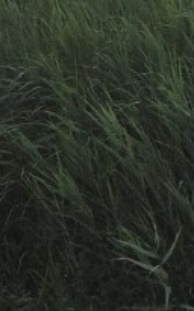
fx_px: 4114
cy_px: -266
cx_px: 515
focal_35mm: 486
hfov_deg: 2.7
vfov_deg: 4.3
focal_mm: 7
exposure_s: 1/174
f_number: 2.4
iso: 25
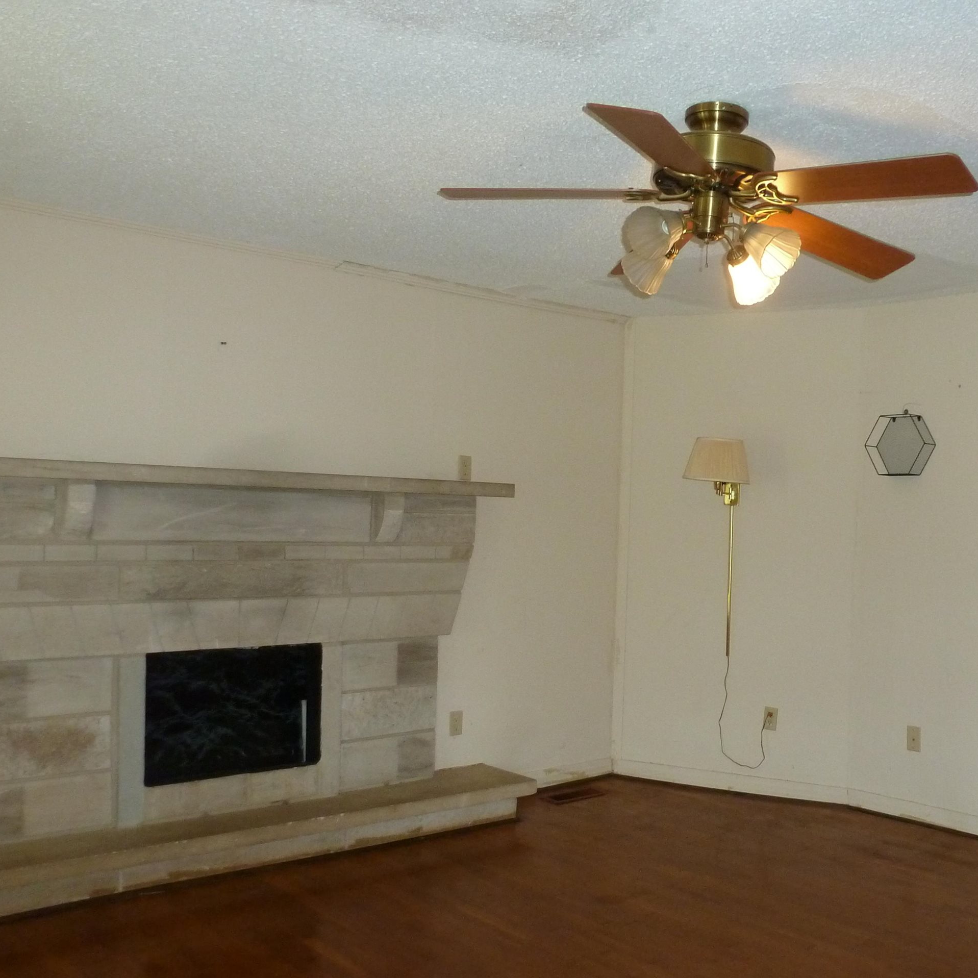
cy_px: 529
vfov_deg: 48.4
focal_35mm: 34
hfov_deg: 47.8
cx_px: 633
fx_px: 1087
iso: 250
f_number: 3.3
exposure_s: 1/60
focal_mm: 4.3
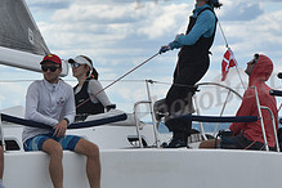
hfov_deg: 4.7
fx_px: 3415
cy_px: 180
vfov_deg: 3.2
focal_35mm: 436
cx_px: 67
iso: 250
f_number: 10
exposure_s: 1/800
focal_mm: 165
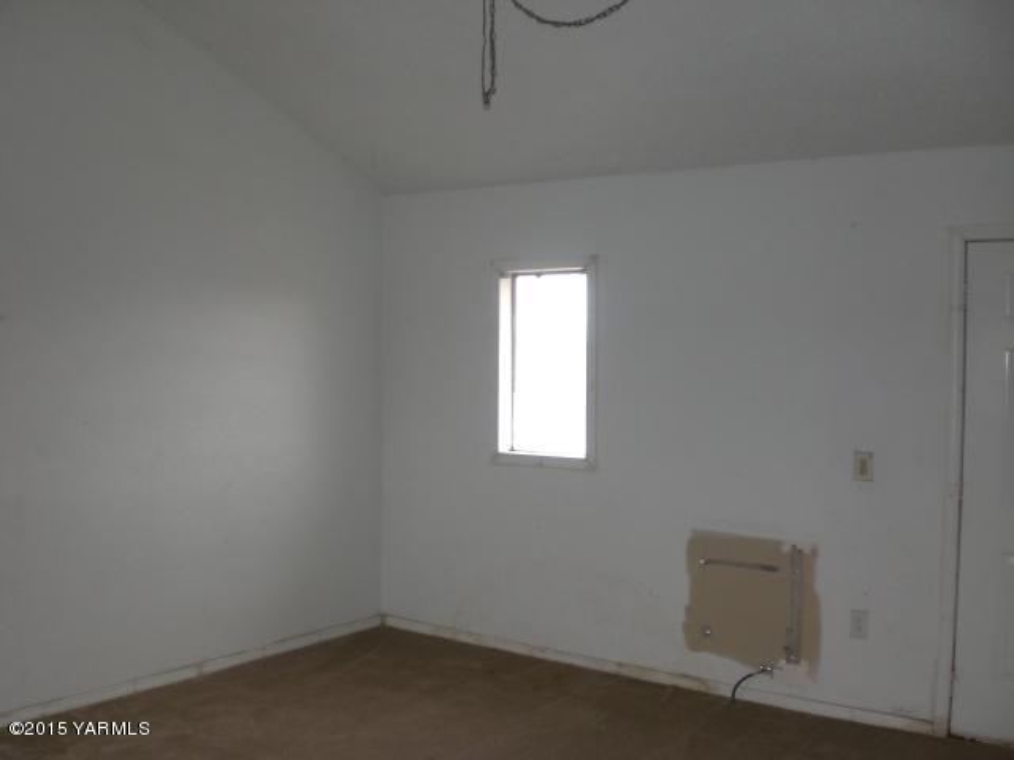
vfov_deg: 37.7
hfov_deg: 49.0
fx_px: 1113
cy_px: 380
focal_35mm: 38
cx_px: 507
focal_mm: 6.3
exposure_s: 1/60
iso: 100
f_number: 3.1
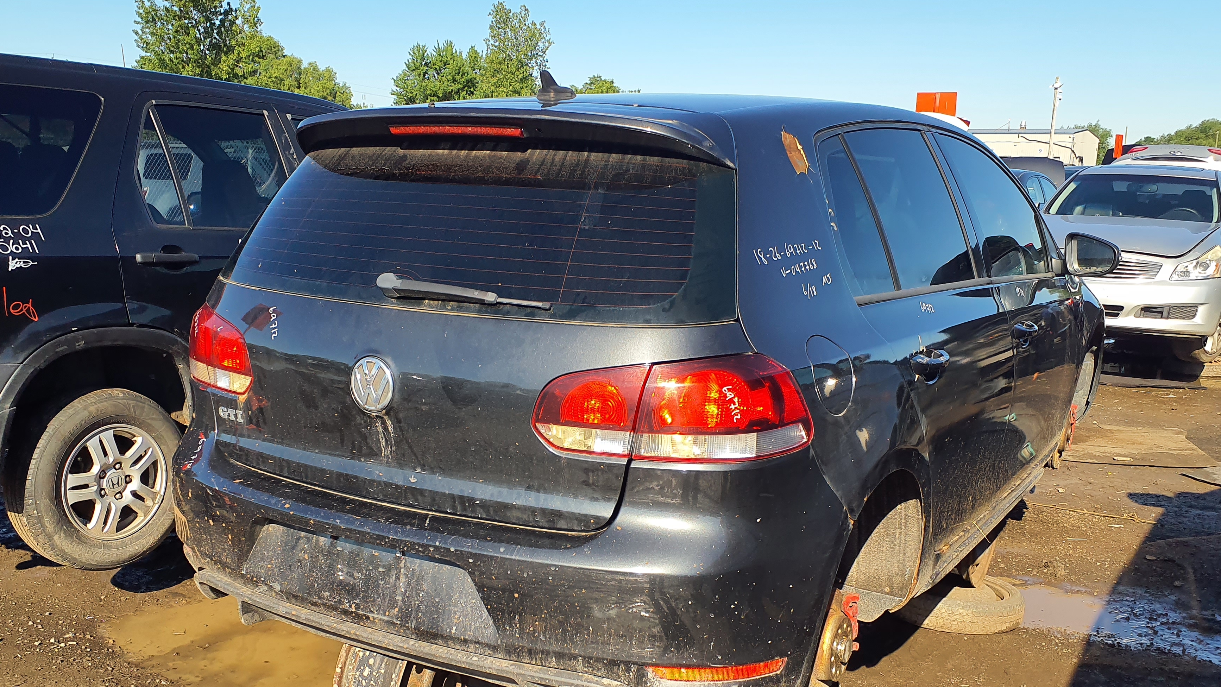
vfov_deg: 33.4
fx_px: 1133
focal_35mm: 35
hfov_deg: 56.6
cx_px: 577
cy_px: 456
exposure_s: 1/1192
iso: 40
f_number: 1.9
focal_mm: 3.58
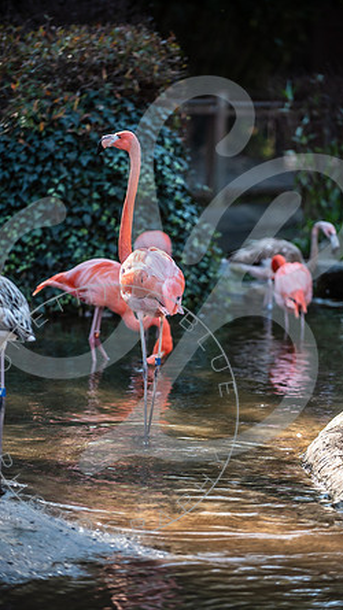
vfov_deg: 15.0
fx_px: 2314
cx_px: 173
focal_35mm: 143
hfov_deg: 8.5
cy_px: 307
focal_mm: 135
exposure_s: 1/400
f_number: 2.8
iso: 200
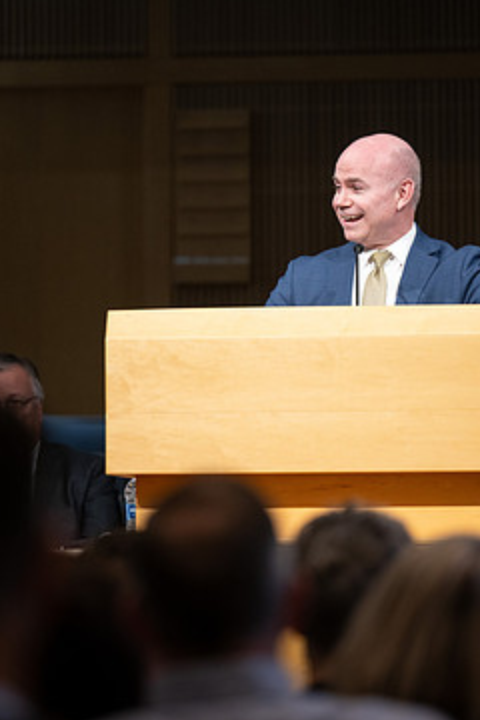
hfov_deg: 5.3
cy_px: 363
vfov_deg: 8.0
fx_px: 5160
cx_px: 260
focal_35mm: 258
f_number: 2.8
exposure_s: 1/400
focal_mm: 160
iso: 1250
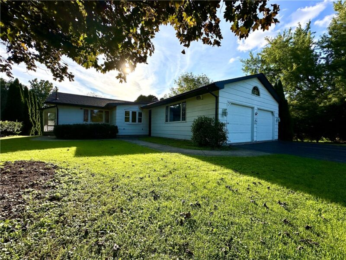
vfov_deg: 85.7
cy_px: 130
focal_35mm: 14
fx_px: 140
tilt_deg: -0.4
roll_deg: -1.0
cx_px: 173
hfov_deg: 102.1
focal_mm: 2.22
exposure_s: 1/4000
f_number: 2.2
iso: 50
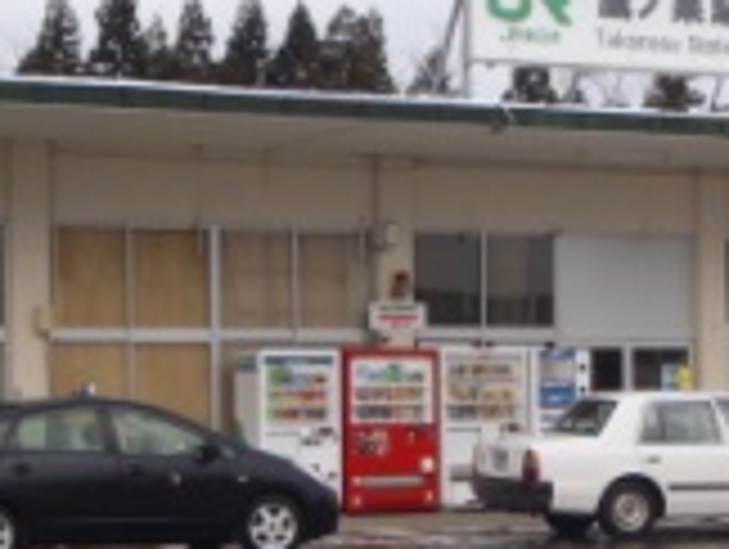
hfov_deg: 15.4
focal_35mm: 127
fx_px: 2679
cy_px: 360
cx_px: 526
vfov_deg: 11.7
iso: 80
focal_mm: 8.25
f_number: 4.9
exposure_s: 1/200
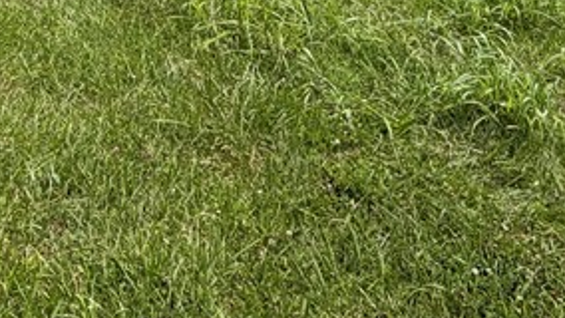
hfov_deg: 36.9
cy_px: -237
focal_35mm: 55
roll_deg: +0.8
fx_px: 824
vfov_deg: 17.9
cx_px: 137
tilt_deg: -3.9
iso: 20
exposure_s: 1/1068
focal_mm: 2.22
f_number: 2.2
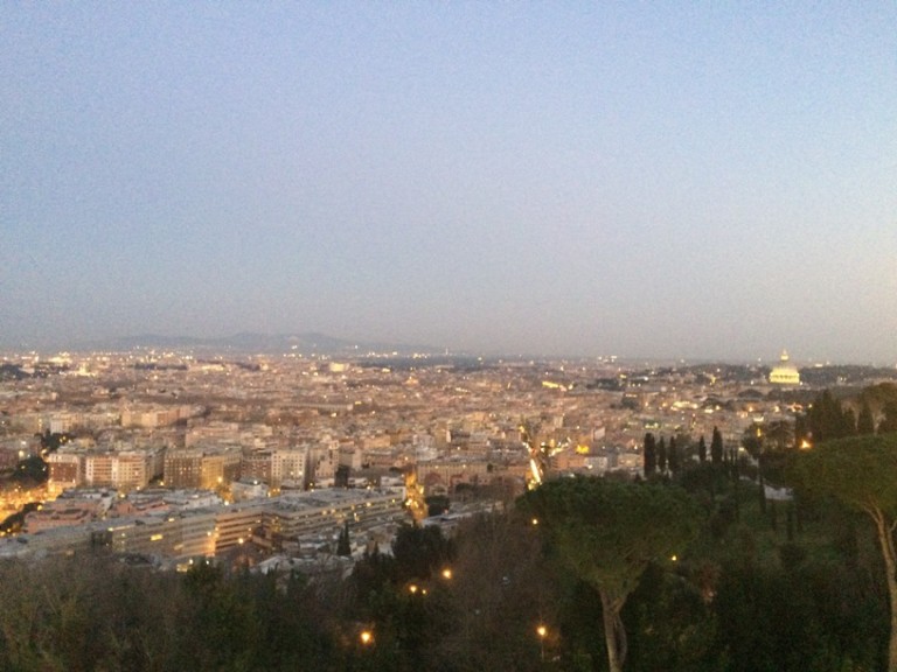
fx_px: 751
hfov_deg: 61.7
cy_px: 336
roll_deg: -0.3
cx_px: 448
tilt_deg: +0.6
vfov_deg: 48.2
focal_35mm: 29
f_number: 2.2
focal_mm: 4.15
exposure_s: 1/17
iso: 500
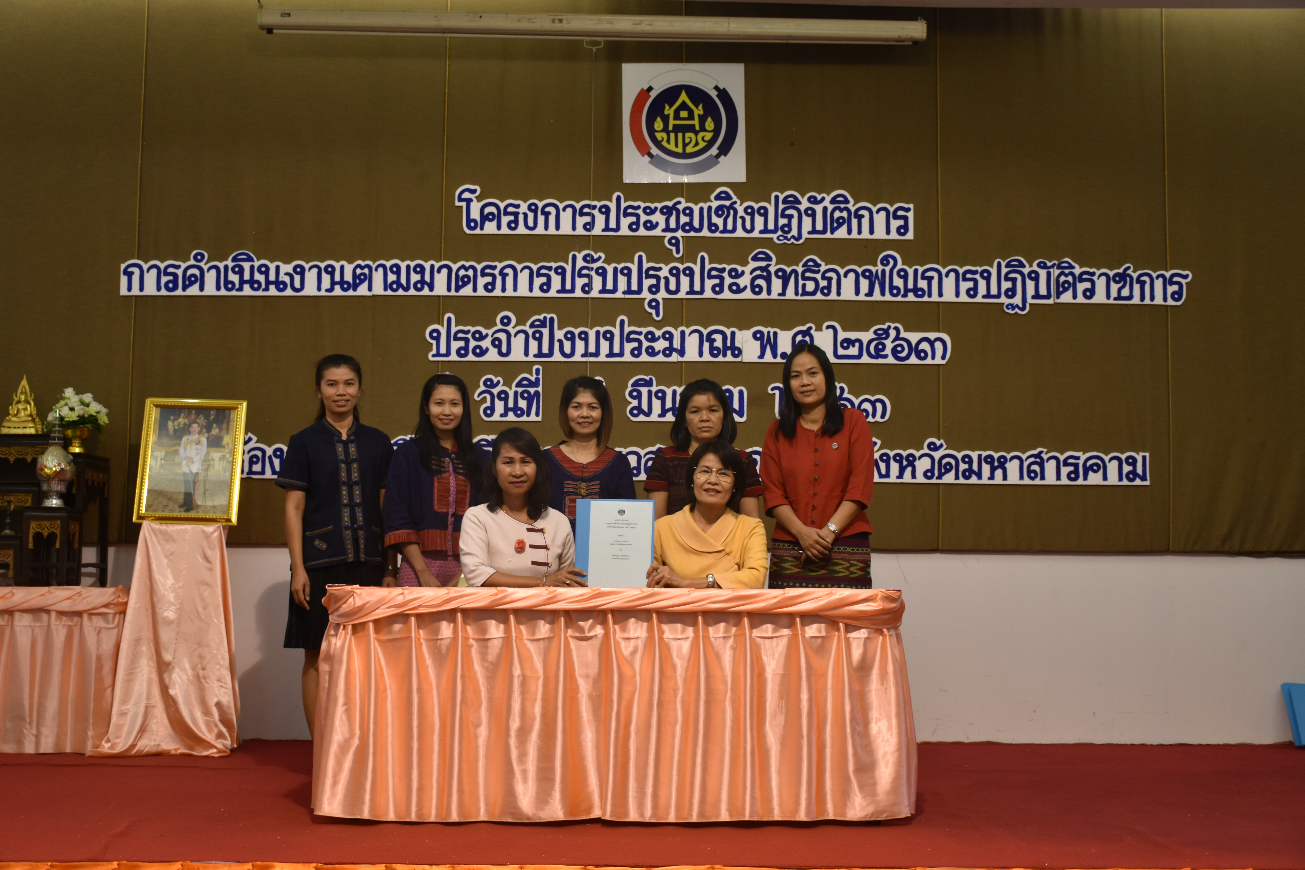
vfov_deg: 29.9
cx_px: 652
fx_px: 1631
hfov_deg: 43.6
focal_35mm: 45
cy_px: 435
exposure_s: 1/60
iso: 450
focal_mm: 30
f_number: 4
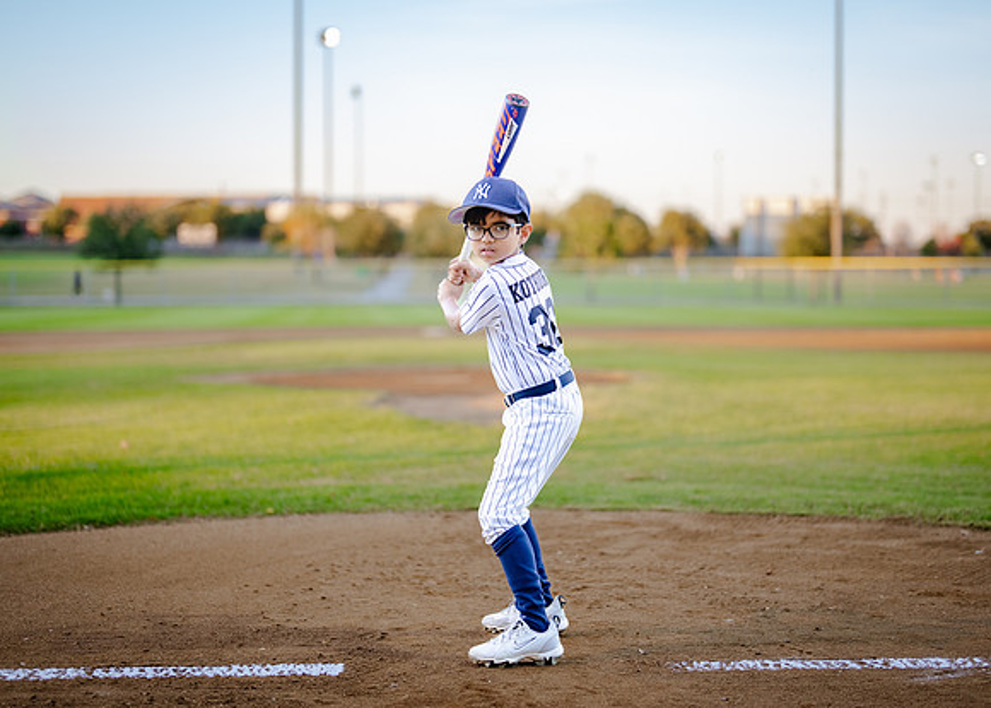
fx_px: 1694
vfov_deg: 23.6
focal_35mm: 60
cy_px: 346
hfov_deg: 32.6
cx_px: 505
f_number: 1.2
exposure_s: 1/1000
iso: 250
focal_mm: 50
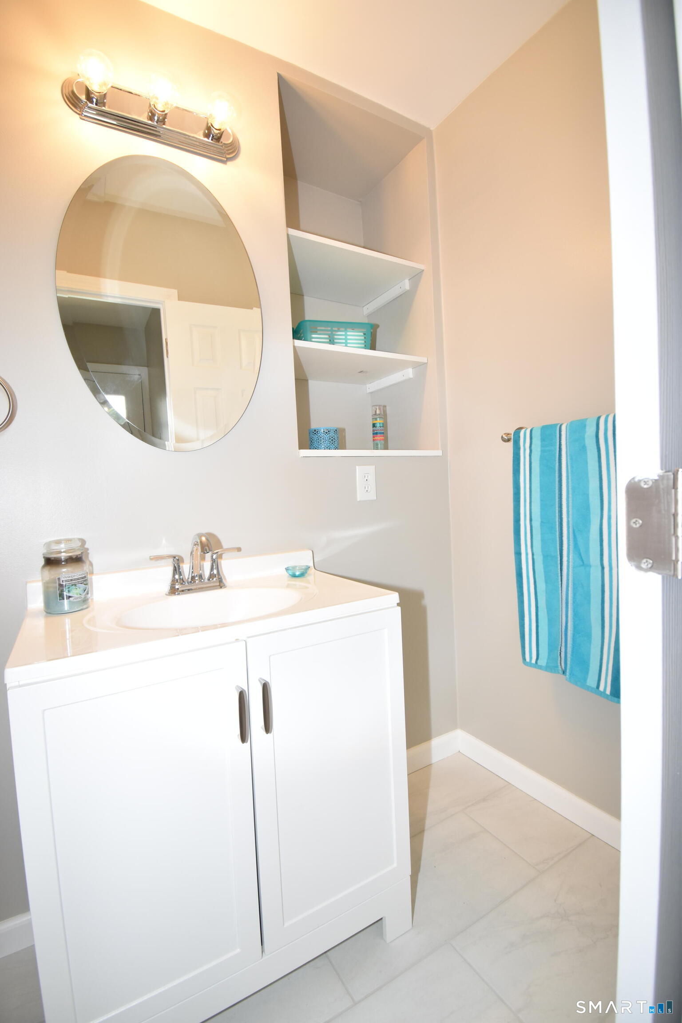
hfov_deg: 77.3
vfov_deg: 100.4
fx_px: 426
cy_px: 512
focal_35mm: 15
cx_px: 341
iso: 640
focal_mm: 10
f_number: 4.5
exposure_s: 1/60
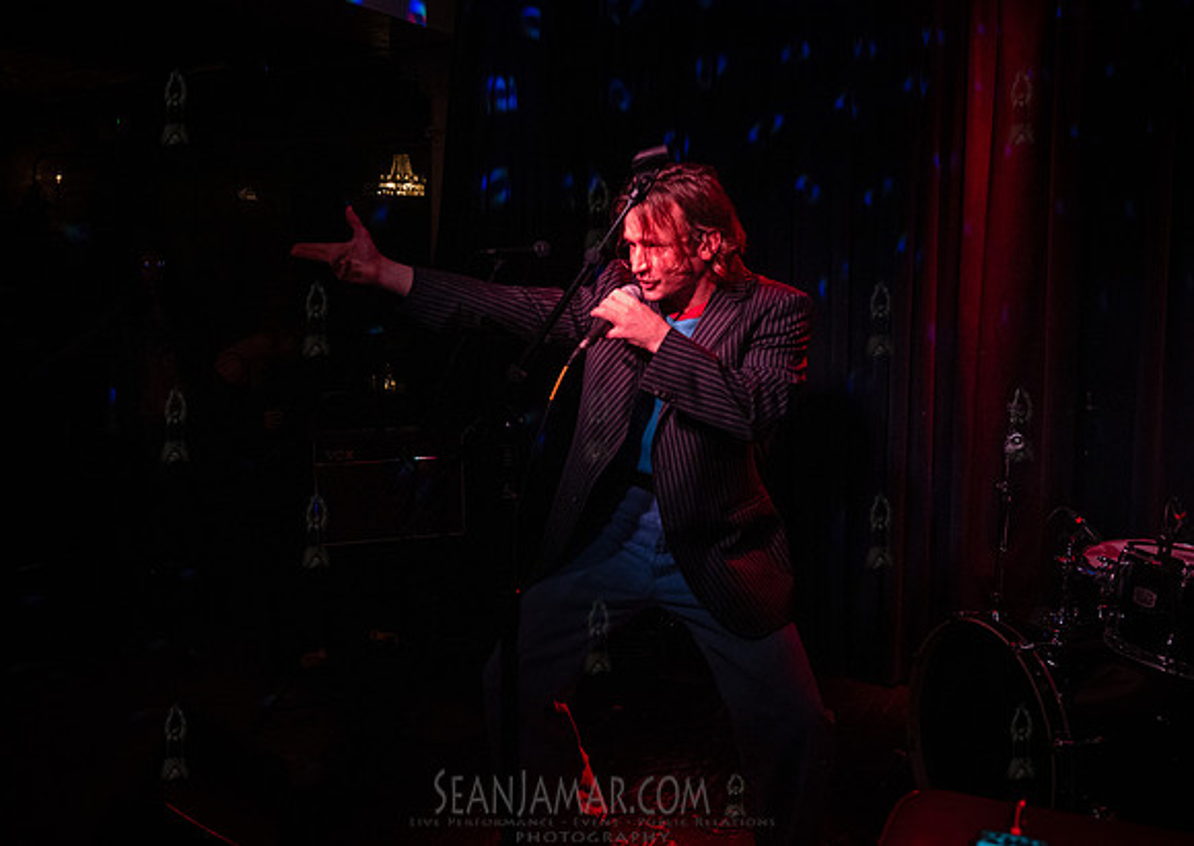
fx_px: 1140
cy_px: 426
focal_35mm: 34
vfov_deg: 40.7
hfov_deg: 55.2
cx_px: 554
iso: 10000
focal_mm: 31
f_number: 4
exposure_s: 1/200
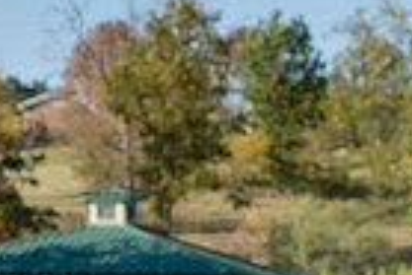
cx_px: 234
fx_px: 3185
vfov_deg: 4.8
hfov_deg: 7.4
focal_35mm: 278
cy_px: 630
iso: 640
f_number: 7.1
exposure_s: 1/800
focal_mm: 86
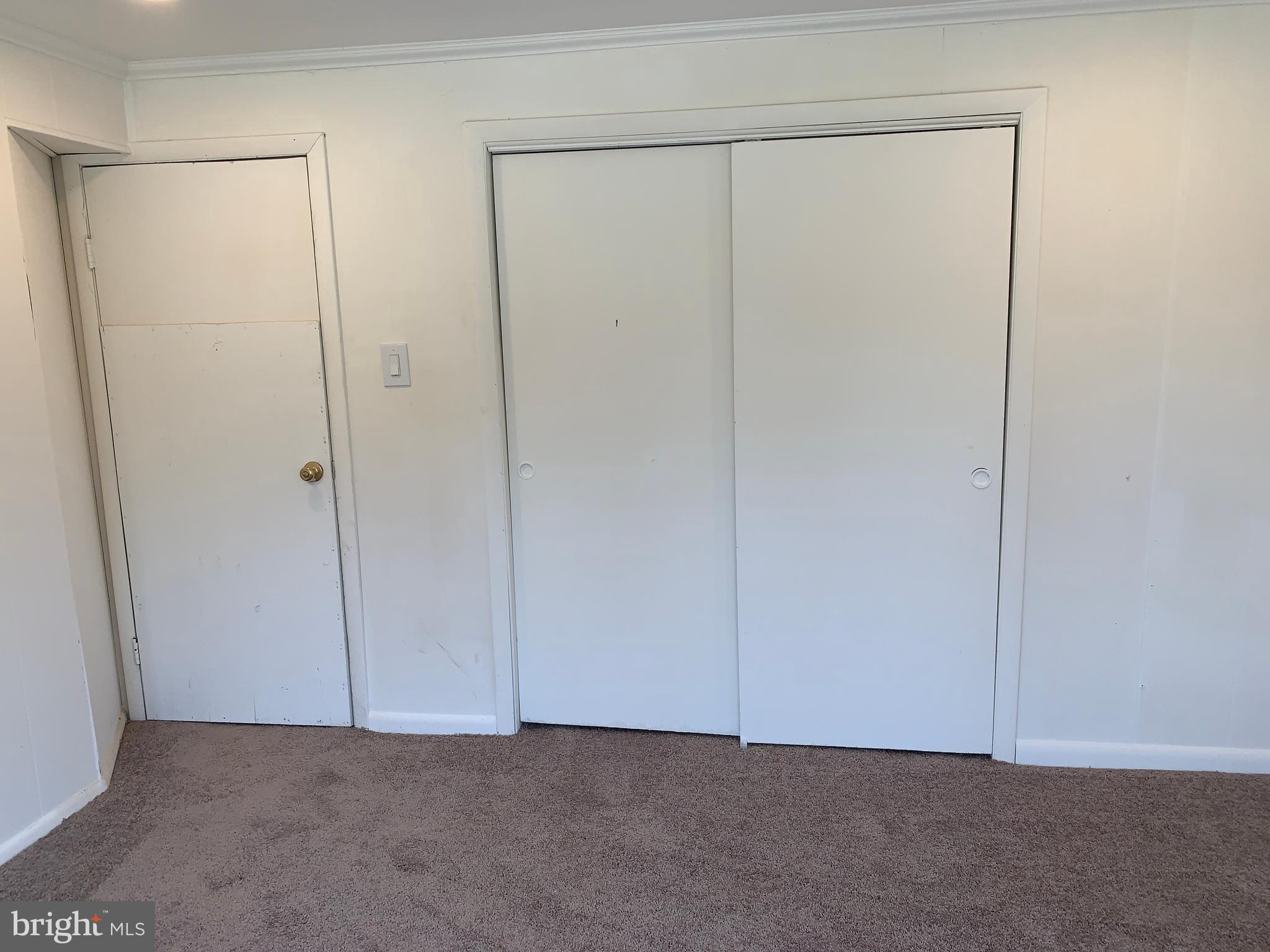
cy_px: 476
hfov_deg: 67.3
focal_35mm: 26
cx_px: 635
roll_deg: +1.0
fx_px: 954
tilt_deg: -11.8
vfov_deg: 53.1
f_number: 1.8
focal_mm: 4.25
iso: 25
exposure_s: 1/134
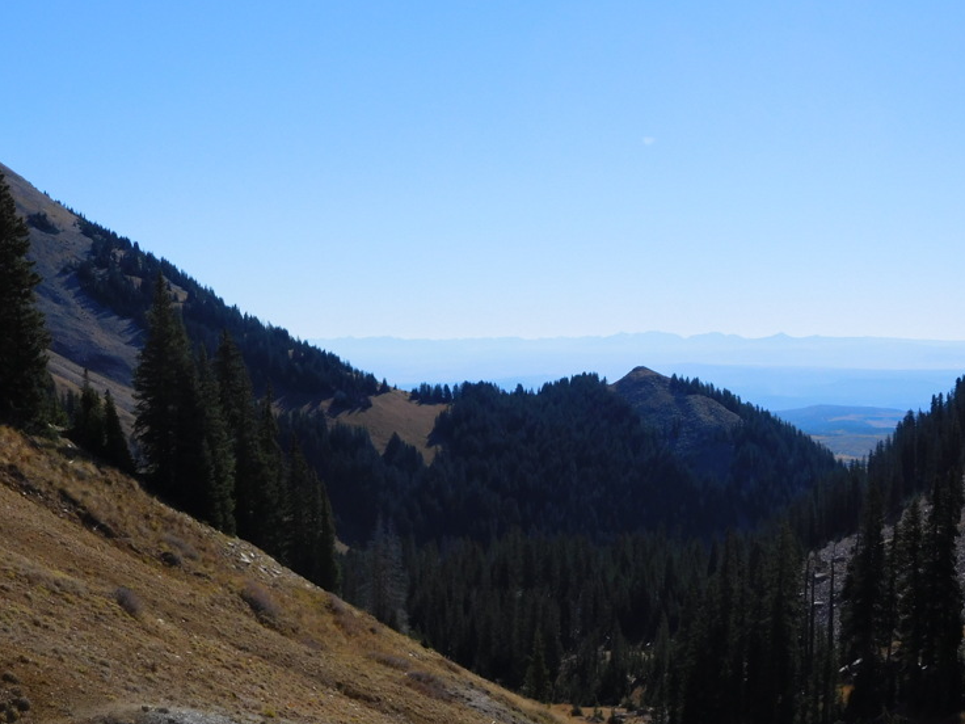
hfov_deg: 33.2
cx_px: 568
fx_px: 1617
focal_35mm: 58
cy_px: 408
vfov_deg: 25.2
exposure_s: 1/400
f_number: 7.8
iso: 125
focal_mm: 7.1
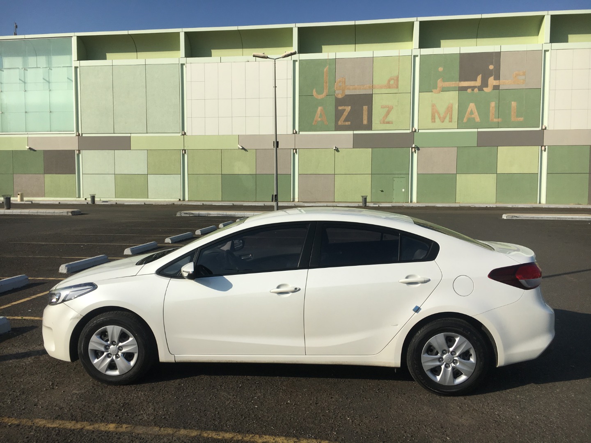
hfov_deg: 61.7
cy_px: 222
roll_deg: +0.2
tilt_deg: -2.8
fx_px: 495
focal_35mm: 29
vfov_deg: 48.2
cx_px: 296
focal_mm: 4.15
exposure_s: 1/3077
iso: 25
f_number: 2.2
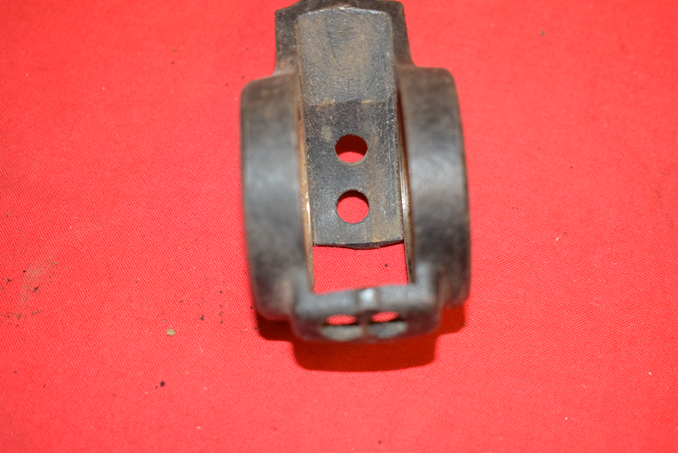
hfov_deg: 29.9
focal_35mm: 68
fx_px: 1271
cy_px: 226
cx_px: 339
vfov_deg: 20.2
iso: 2000
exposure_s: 1/125
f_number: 5
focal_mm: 45
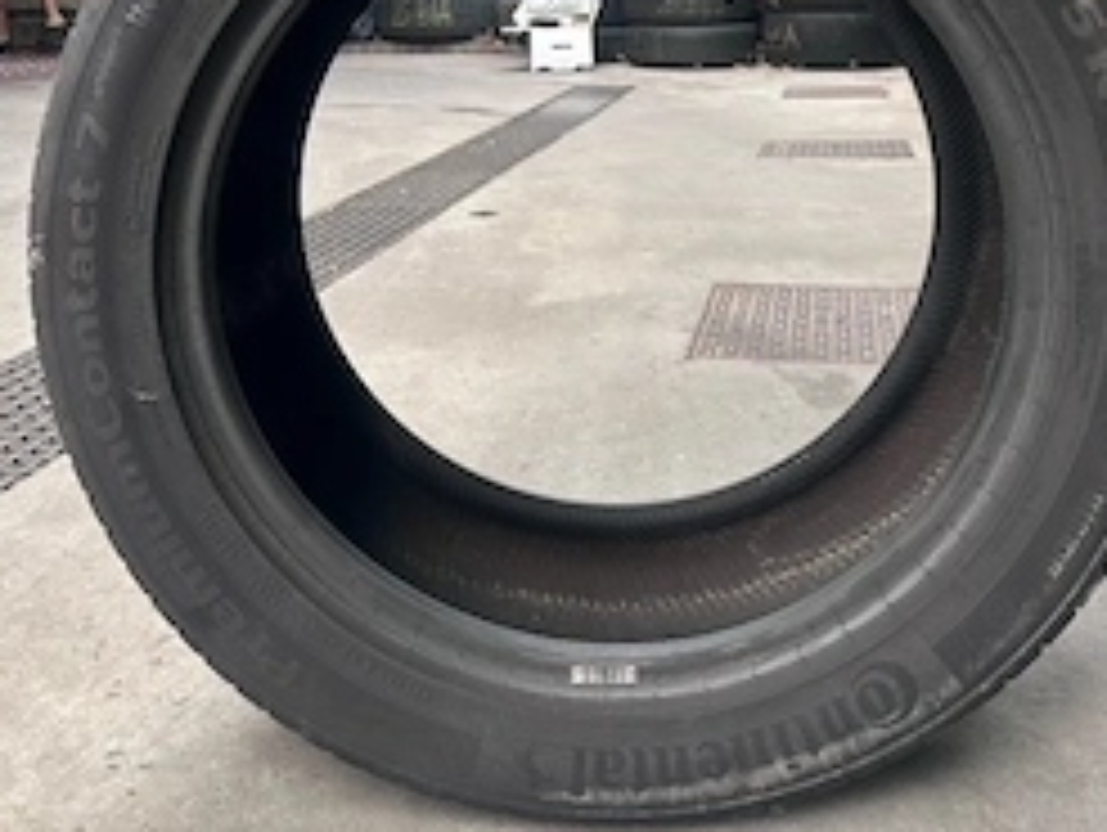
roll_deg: -1.1
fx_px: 1248
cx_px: 612
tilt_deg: -4.5
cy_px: 49
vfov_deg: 34.4
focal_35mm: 39
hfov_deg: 47.7
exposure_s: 1/100
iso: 125
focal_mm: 6.86
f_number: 1.78
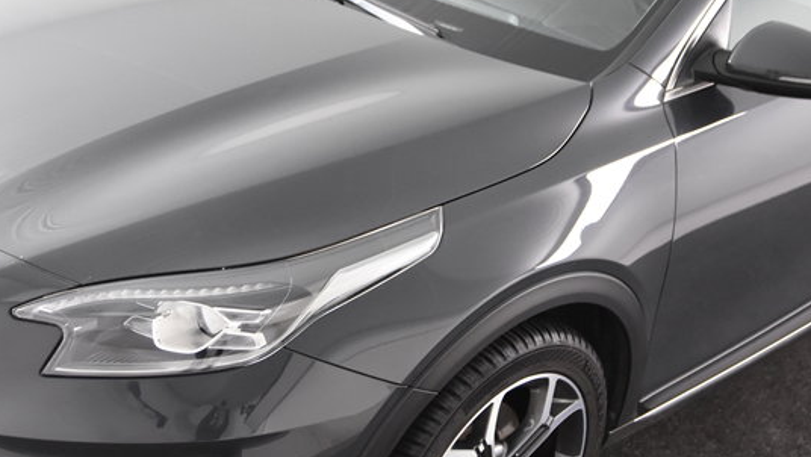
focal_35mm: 66
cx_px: 428
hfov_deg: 31.9
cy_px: 228
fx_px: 1420
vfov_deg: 18.3
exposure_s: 1/30
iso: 1600
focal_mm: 22
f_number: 3
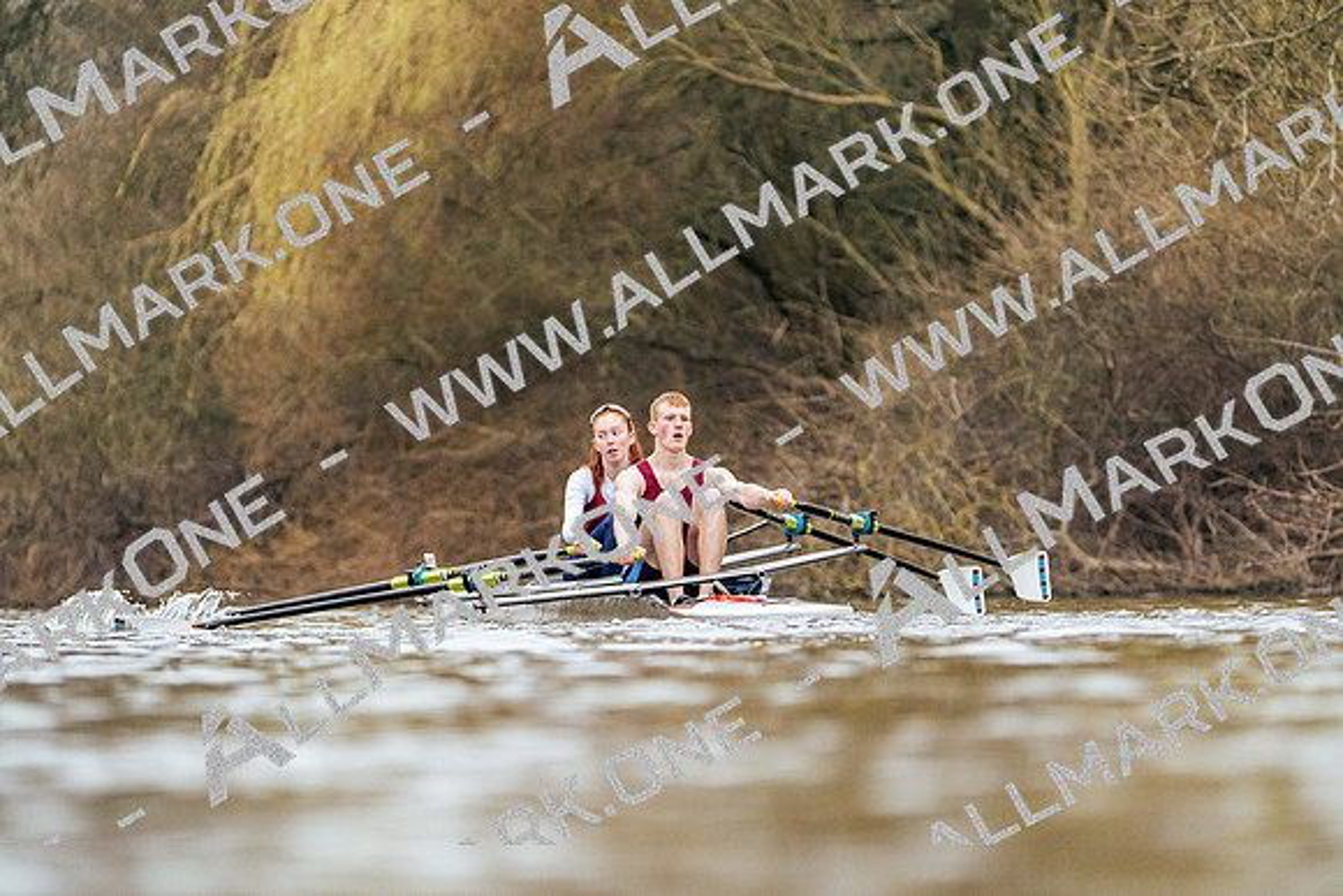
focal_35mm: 397
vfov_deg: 3.5
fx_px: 14813
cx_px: 672
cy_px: 448
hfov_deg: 5.2
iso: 5000
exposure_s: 1/2000
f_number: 6.3
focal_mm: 397
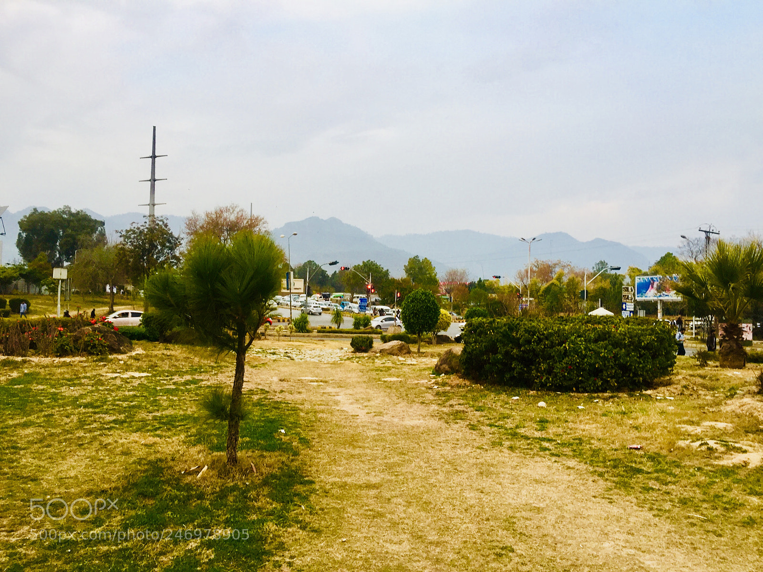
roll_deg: -1.2
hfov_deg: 61.7
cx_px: 382
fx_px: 639
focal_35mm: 29
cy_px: 286
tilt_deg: +1.8
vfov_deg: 48.2
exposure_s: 1/100
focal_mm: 4.15
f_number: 2.2
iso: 50
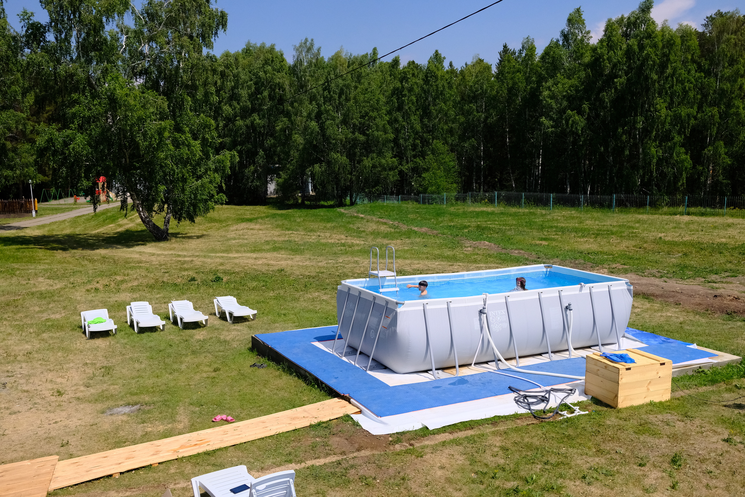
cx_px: 372
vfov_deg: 37.9
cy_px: 248
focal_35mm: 35
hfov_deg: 54.4
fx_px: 724
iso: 2000
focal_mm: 23
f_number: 8
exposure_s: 1/5800
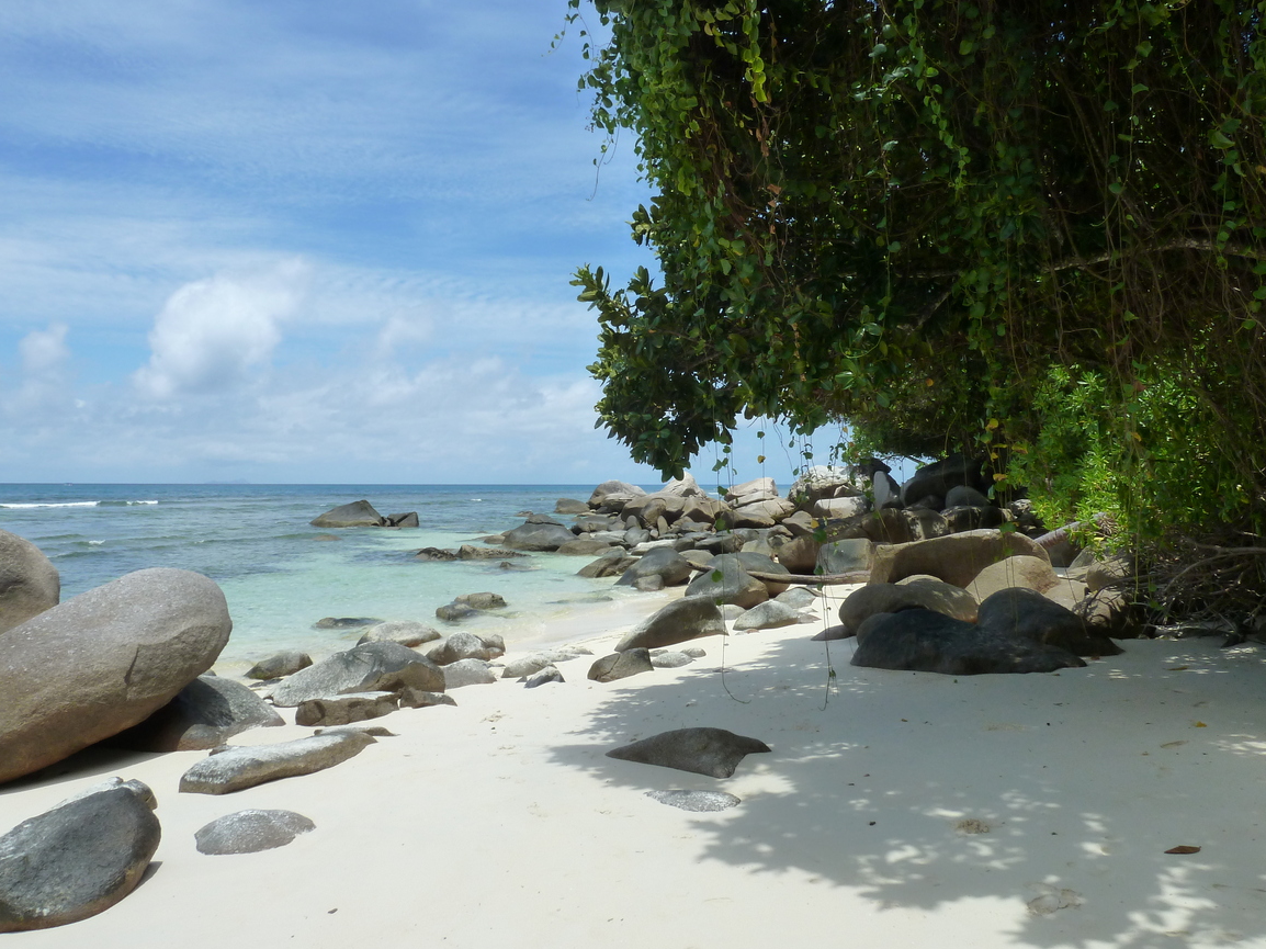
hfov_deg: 67.3
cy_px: 465
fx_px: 951
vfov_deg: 53.0
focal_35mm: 26
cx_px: 631
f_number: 5.6
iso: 125
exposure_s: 1/400
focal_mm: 4.1
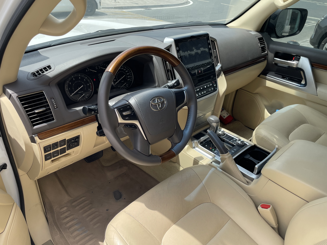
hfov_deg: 67.3
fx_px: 246
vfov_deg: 53.1
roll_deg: -4.7
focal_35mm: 26
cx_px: 164
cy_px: 122
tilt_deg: -32.0
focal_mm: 4.2
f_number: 1.6
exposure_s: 1/836
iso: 32
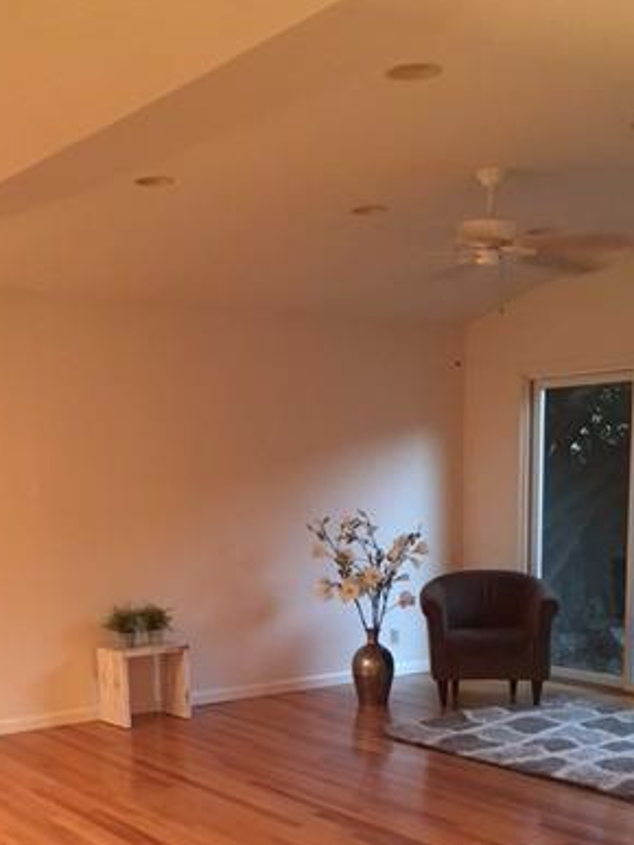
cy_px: 648
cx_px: 254
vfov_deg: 38.5
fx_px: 1173
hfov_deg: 30.2
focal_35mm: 48
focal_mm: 4.15
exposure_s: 1/15
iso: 320
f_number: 2.2
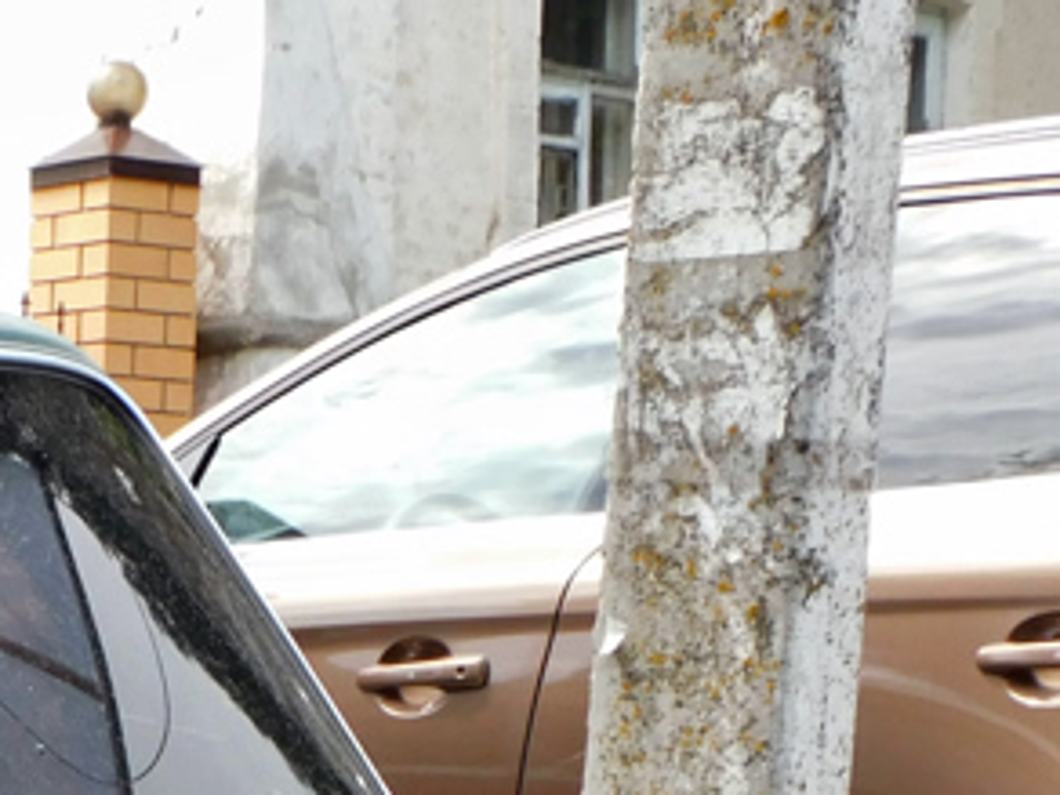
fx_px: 3399
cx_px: -312
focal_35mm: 111
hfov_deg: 16.7
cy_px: 1321
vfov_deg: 12.4
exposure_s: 1/400
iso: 125
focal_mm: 5.4
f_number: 3.5
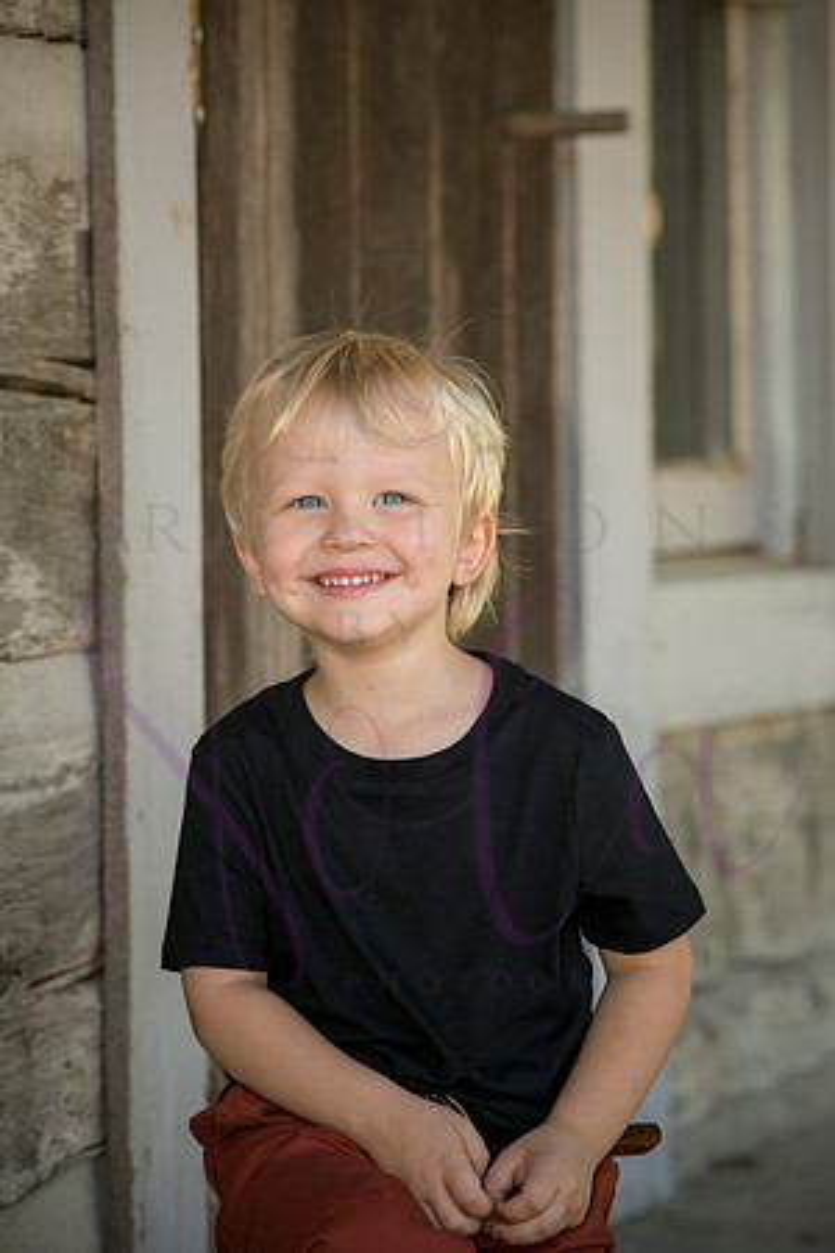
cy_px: 626
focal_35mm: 125
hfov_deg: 11.0
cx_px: 418
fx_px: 4349
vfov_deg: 16.4
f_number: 5.6
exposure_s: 1/320
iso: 400
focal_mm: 125
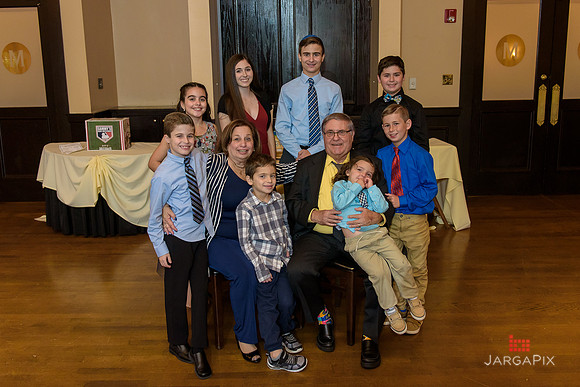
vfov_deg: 39.3
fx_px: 541
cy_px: 170
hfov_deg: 56.4
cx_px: 291
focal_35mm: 34
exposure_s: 1/125
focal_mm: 29
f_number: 3.2
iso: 1600
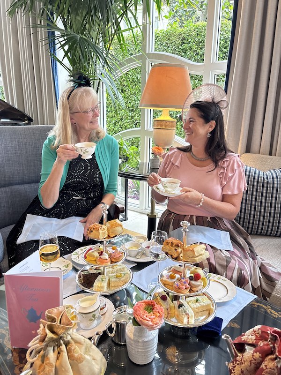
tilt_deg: -13.6
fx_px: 281
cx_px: 140
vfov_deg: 67.3
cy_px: 188
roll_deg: +0.4
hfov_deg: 53.1
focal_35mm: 26
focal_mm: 5.96
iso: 160
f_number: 1.6
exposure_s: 1/60
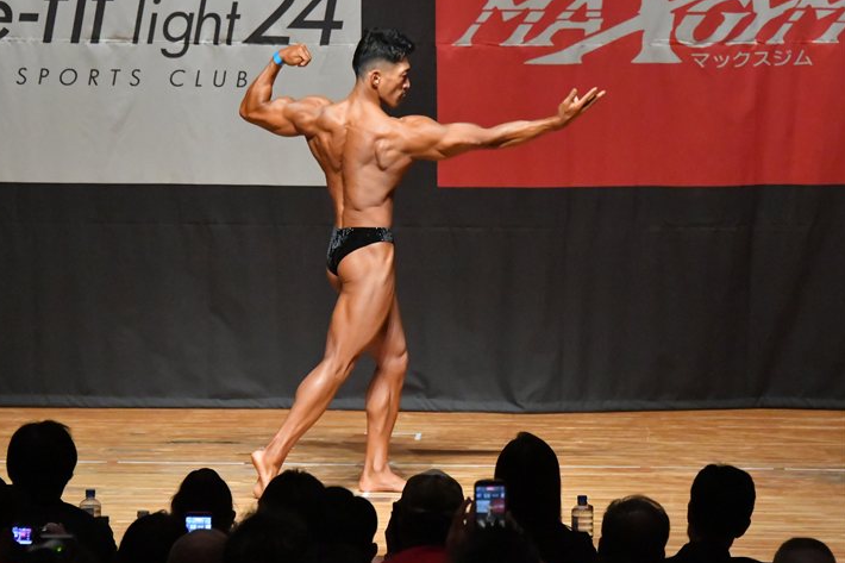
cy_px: 277
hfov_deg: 7.9
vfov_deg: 5.2
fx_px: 6148
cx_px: 387
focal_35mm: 262
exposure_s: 1/400
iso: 12800
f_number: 5.6
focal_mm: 160
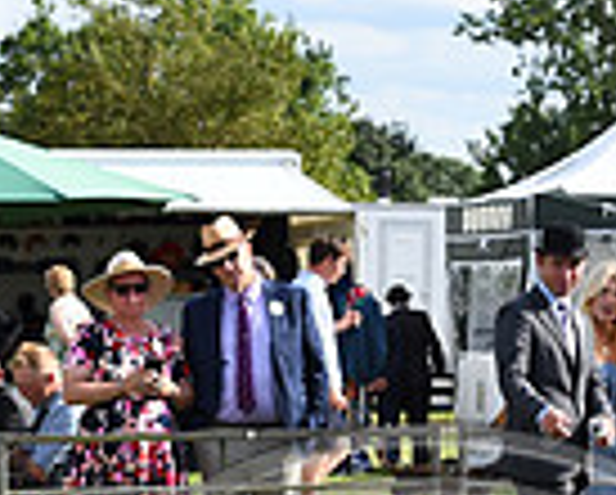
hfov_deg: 9.7
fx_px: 3615
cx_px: 382
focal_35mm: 198
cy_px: 824
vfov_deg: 7.6
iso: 1000
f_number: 10
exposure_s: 1/1250
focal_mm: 50
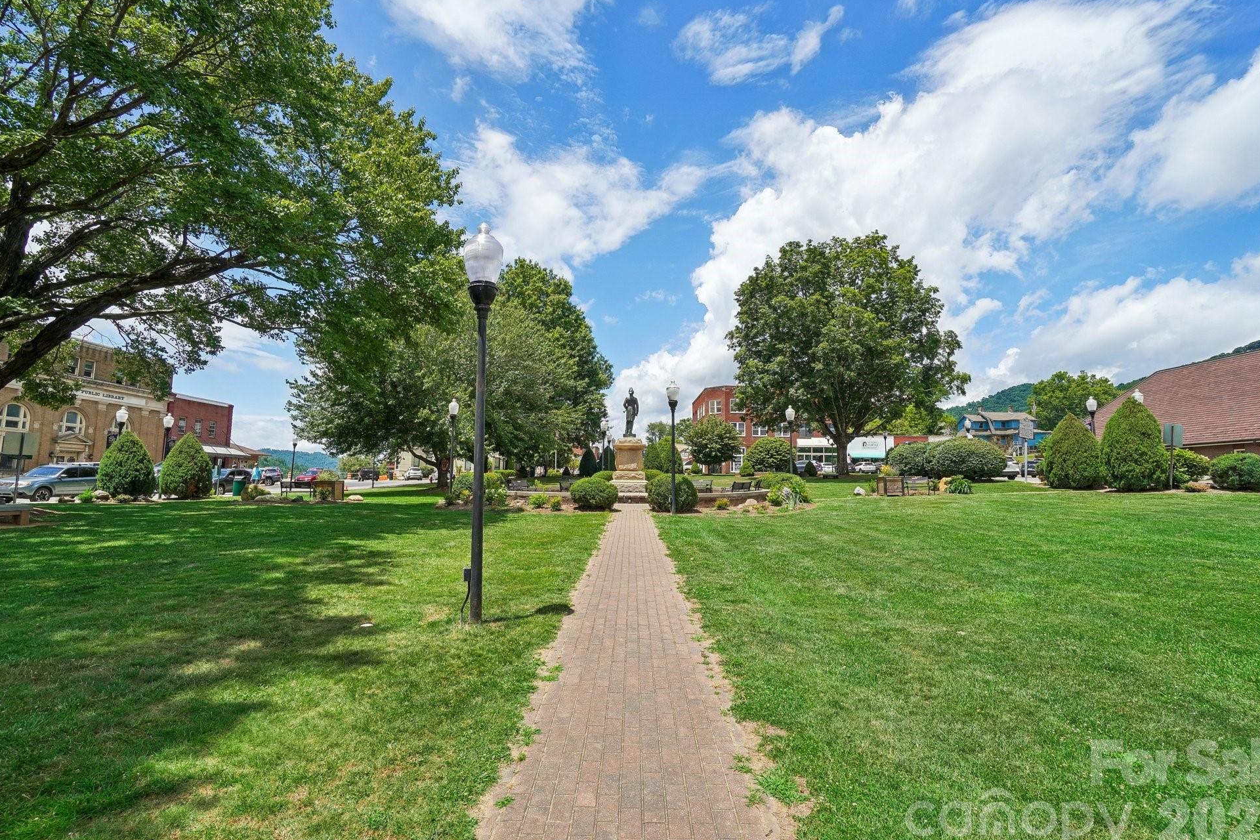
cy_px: 420
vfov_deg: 73.7
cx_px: 628
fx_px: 560
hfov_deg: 96.7
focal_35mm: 16
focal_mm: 10
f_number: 8
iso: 100
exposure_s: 1/250
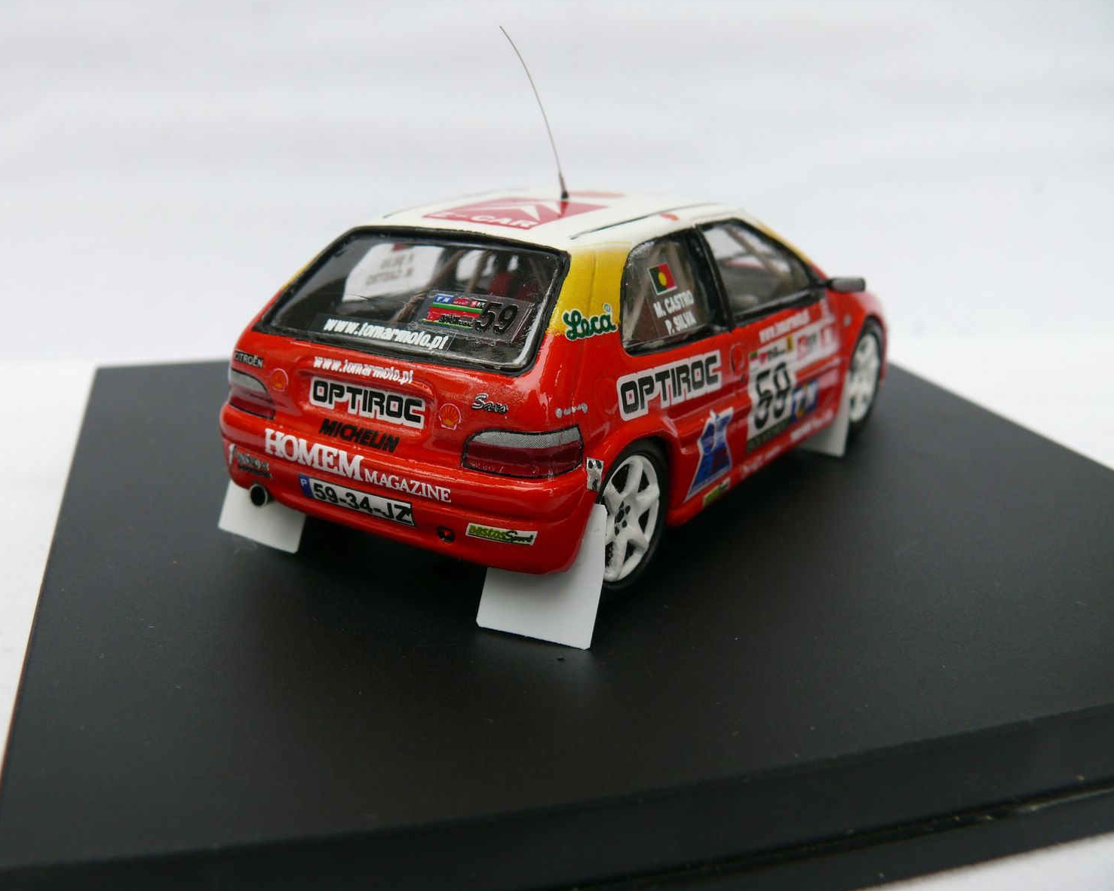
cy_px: 448
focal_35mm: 37
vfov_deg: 40.1
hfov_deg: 49.0
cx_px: 511
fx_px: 1220
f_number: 4
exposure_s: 1/250
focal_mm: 7.4
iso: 100
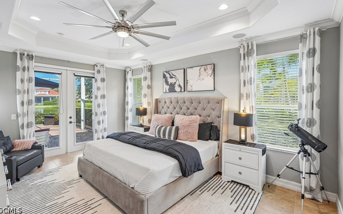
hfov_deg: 94.4
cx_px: 171
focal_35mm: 17
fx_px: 159
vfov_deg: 67.9
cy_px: 97
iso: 400
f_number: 8
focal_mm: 16
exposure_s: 1/20
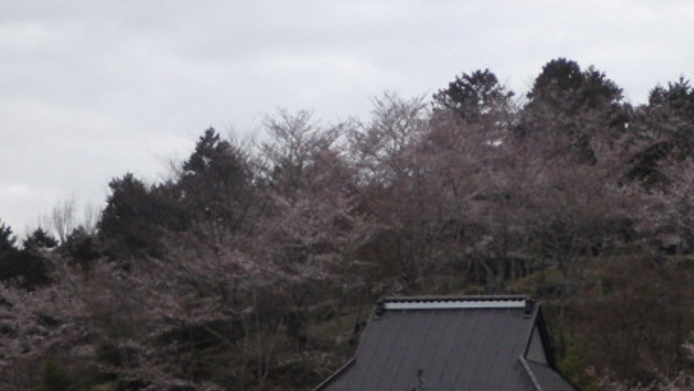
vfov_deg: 9.1
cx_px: 473
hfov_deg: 16.1
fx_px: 2449
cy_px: 145
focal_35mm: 133
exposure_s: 1/100
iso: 1600
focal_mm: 15.4
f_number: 4.5
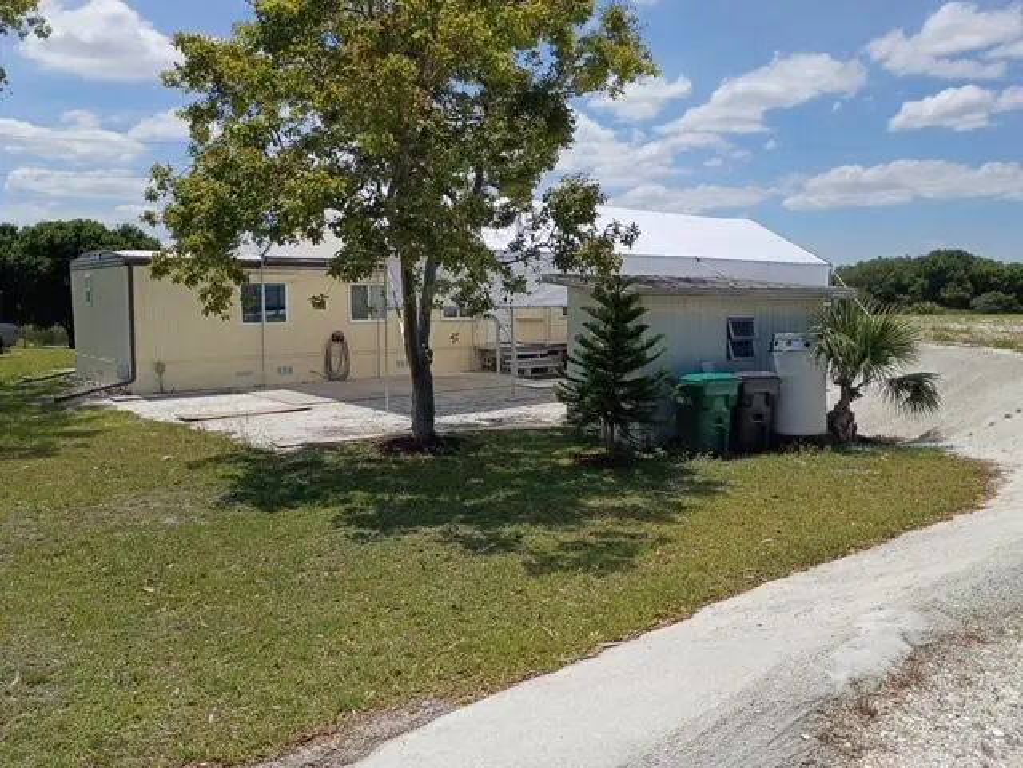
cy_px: 384
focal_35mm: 29
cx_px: 512
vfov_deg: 48.2
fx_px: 857
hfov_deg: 61.7
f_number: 1.8
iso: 104
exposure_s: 1/2137
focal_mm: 4.27
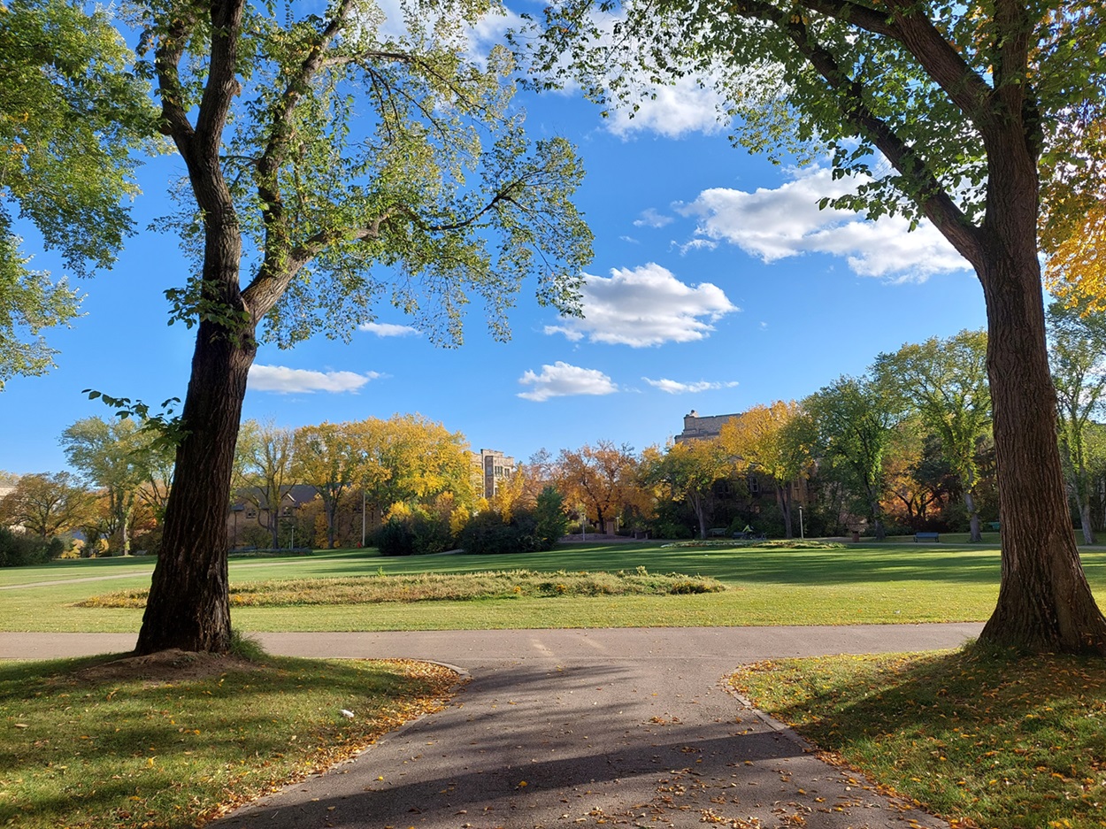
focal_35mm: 24
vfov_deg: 56.8
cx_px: 553
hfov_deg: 71.6
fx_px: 767
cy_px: 414
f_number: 1.8
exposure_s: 1/1482
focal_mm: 5.23
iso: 40
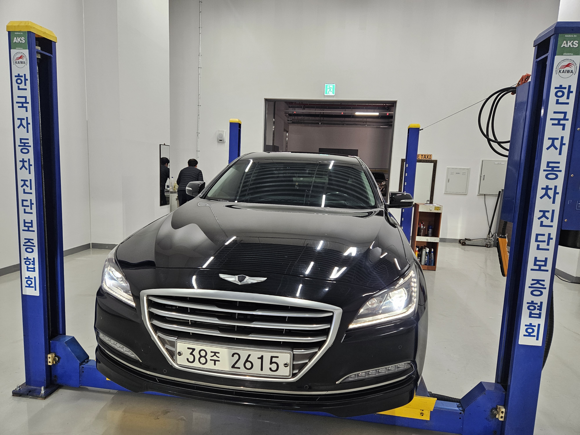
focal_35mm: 23
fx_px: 385
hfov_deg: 73.9
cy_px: 218
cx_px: 290
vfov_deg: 58.9
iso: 200
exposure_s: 1/120
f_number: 1.8
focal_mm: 5.4
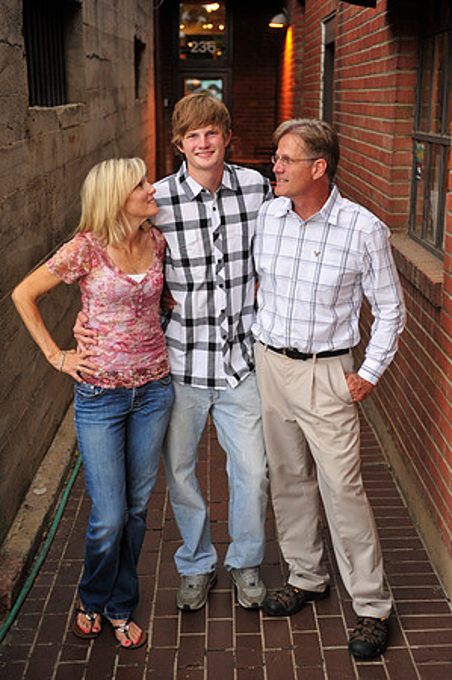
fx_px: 982
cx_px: 226
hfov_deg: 25.9
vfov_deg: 38.2
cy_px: 340
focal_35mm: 52
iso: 1600
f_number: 4.5
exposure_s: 1/400
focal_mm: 52
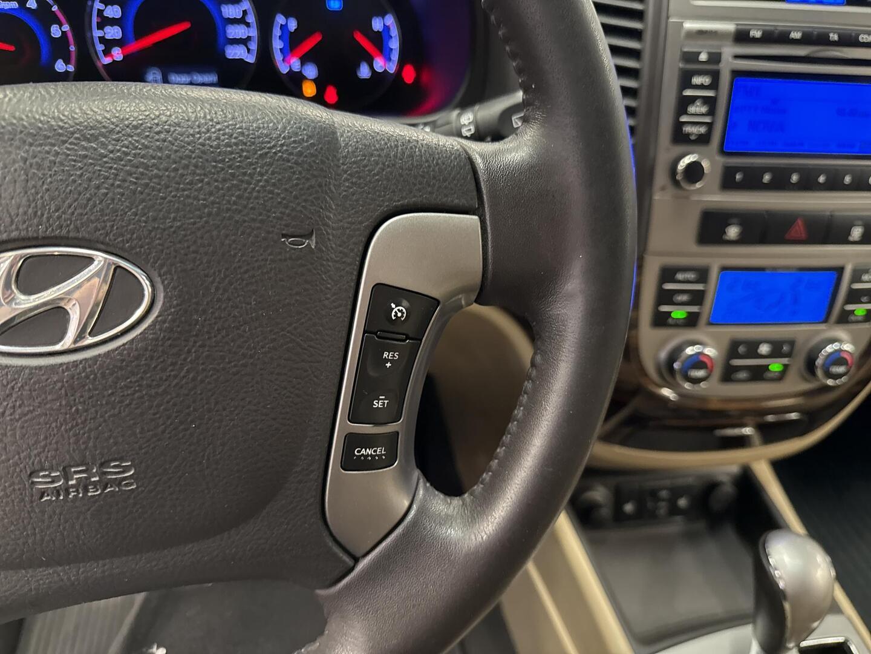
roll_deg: -3.1
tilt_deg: -38.6
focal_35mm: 24
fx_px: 604
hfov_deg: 71.6
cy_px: 327
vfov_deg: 56.8
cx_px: 436
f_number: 1.78
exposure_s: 1/33
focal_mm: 6.76
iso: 640
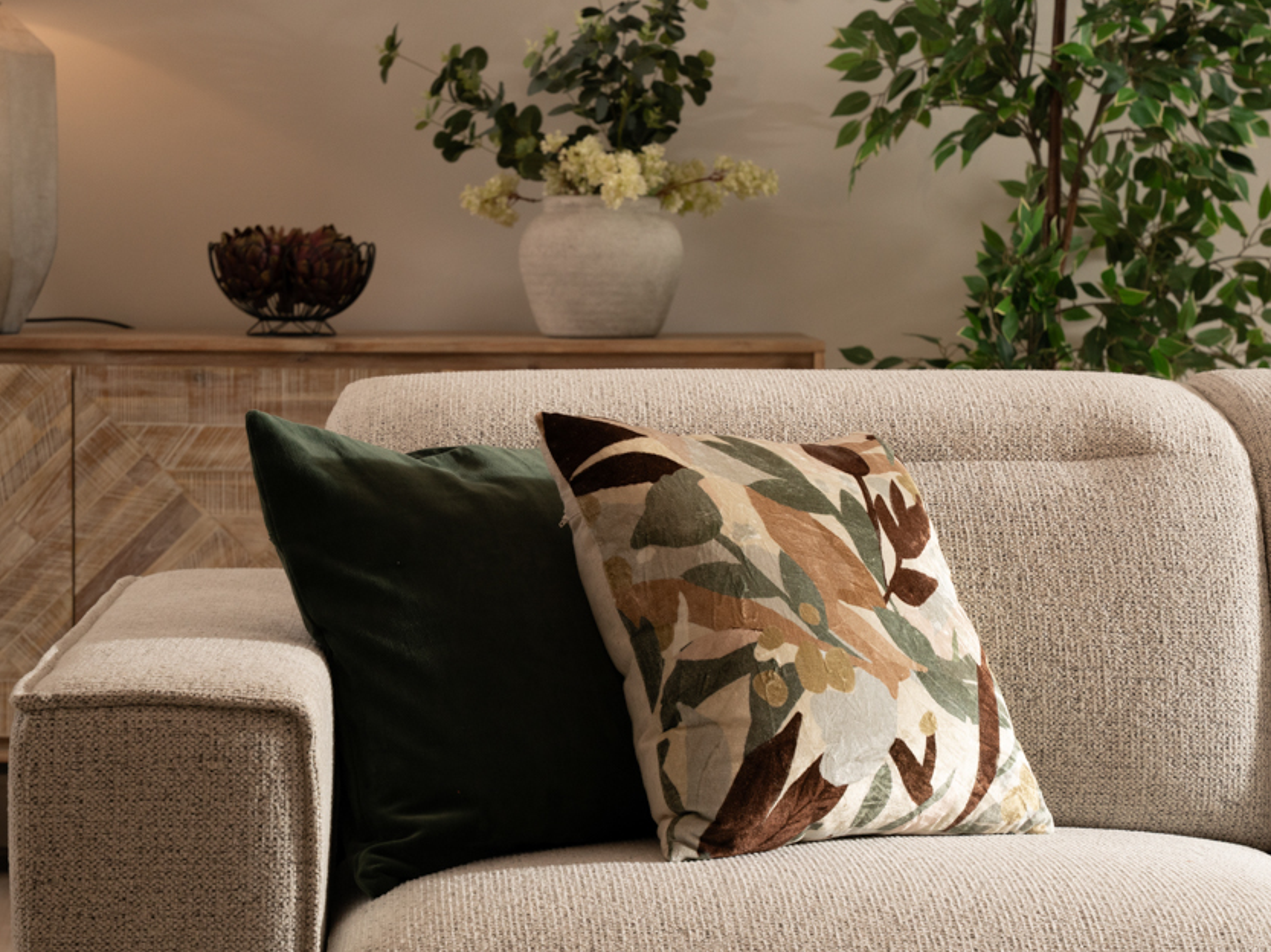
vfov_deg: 15.2
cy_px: 542
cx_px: 548
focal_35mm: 97
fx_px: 3560
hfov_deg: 20.2
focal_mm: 70
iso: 1000
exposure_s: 1/50
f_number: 8
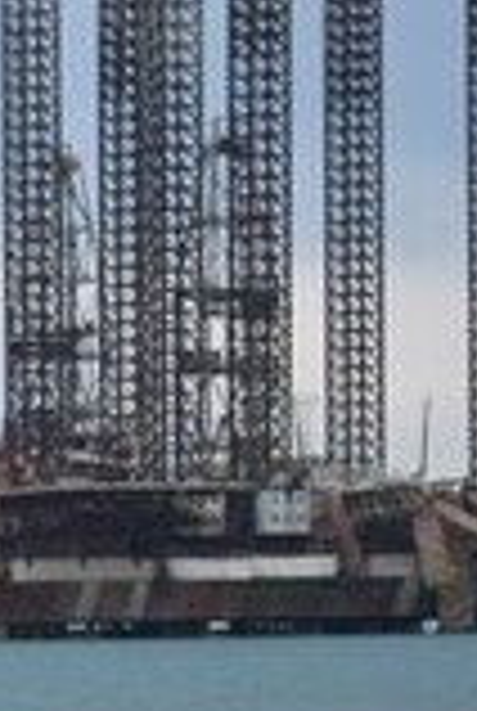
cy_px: 832
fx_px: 3463
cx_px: -702
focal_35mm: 175
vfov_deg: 11.5
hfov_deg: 7.3
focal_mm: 28
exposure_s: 1/320
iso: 200
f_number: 4.5
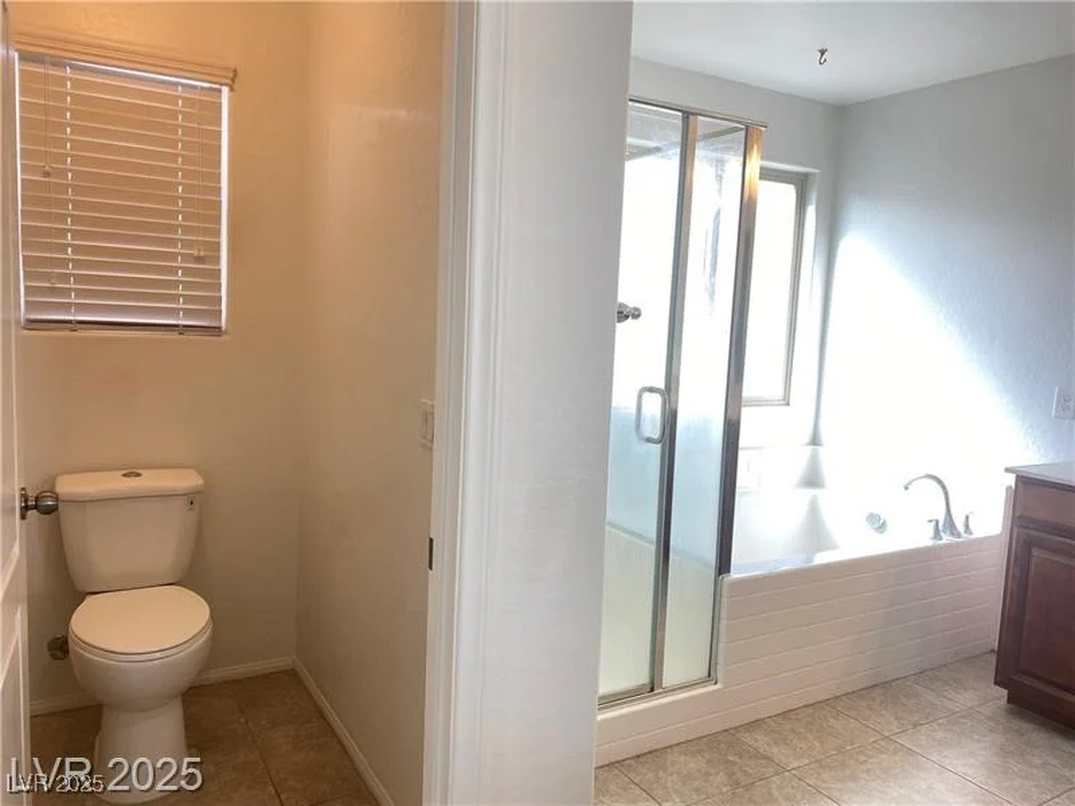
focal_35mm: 26
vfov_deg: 53.1
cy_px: 403
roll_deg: -2.2
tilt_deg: -6.7
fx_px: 807
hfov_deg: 67.3
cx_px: 538
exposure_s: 1/120
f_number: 1.8
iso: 40
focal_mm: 4.25
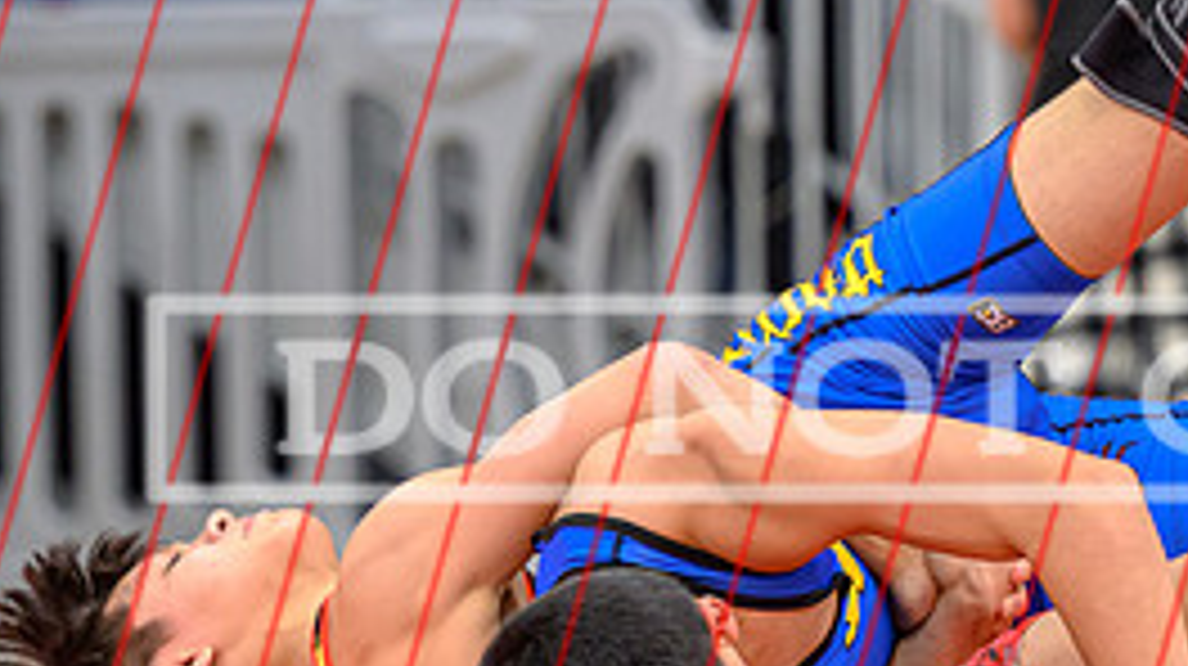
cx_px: 759
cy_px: 637
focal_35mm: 398
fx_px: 12527
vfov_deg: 3.0
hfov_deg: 5.4
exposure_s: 1/800
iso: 3600
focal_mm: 135
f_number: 2.8
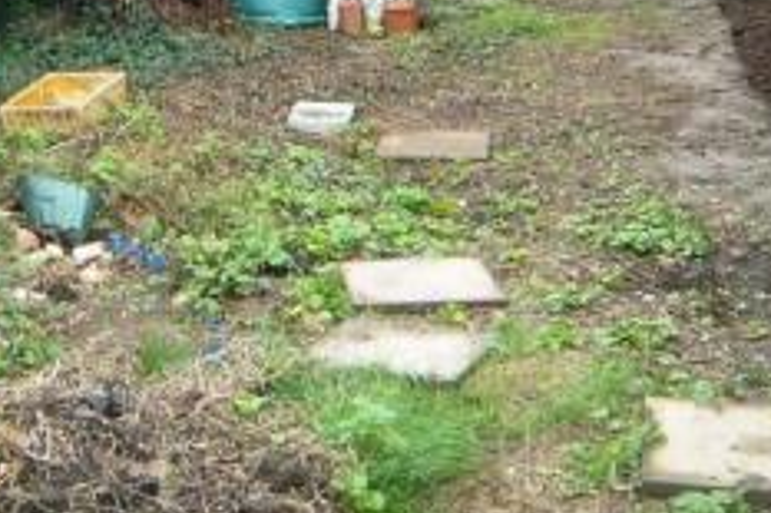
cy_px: -18
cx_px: 124
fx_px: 1562
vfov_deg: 18.1
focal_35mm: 73
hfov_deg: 27.0
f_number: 2.8
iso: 100
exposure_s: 1/160
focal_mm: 4.6
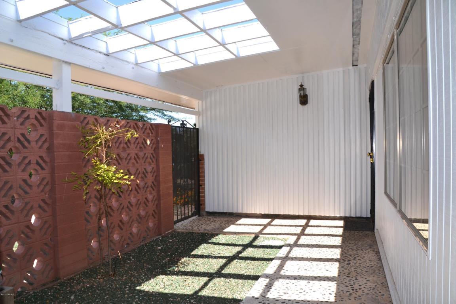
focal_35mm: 27
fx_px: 342
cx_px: 228
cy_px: 152
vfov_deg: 47.9
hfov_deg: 67.4
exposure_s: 1/200
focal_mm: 18
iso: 100
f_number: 8
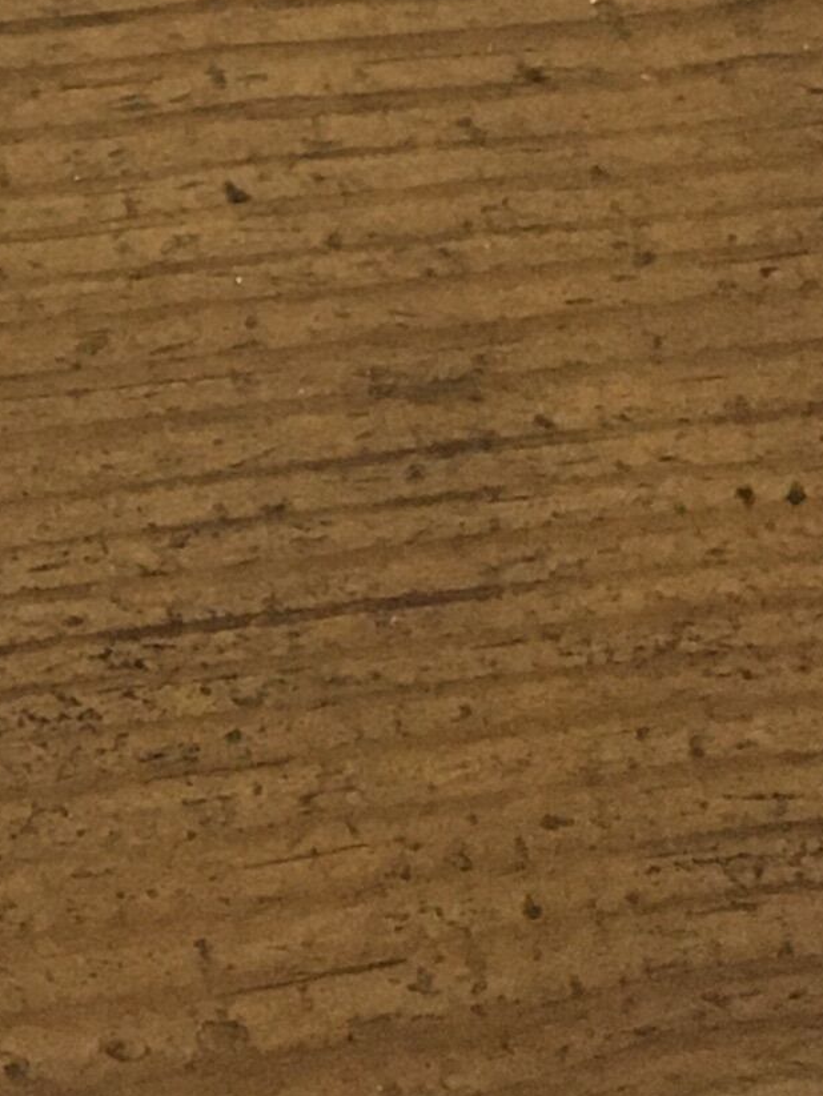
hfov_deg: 9.5
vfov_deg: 12.8
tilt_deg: -62.8
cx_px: -1021
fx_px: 4498
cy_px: -795
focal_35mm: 142
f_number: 2.2
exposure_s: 1/33
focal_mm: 4.15
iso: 160
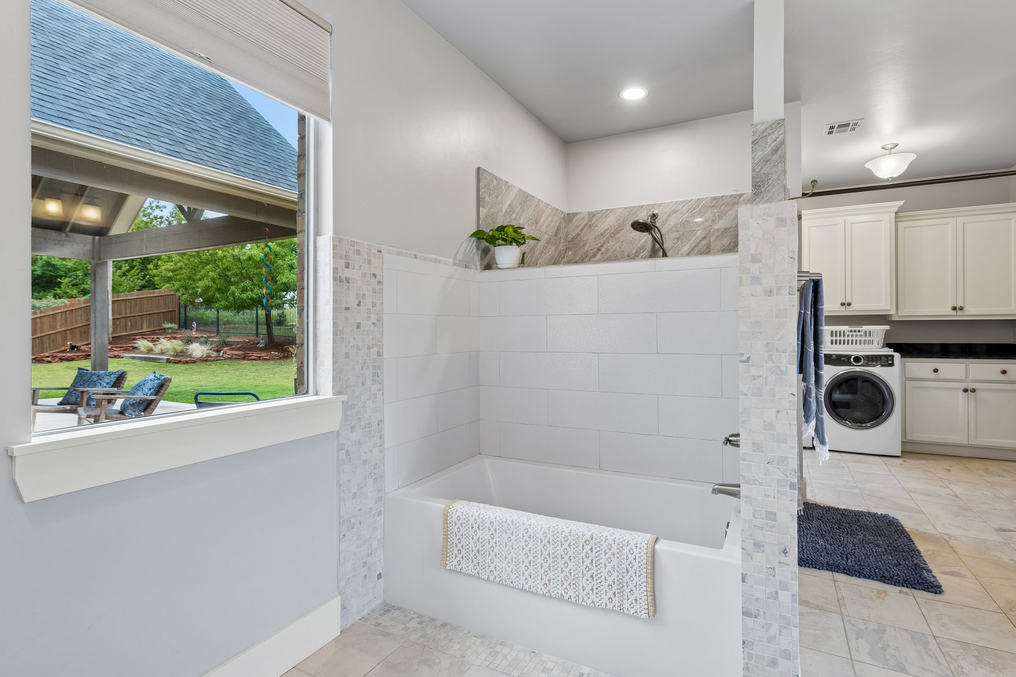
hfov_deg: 93.2
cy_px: 325
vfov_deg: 70.4
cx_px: 534
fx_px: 480
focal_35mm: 17
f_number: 8
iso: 200
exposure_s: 1/15
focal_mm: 16
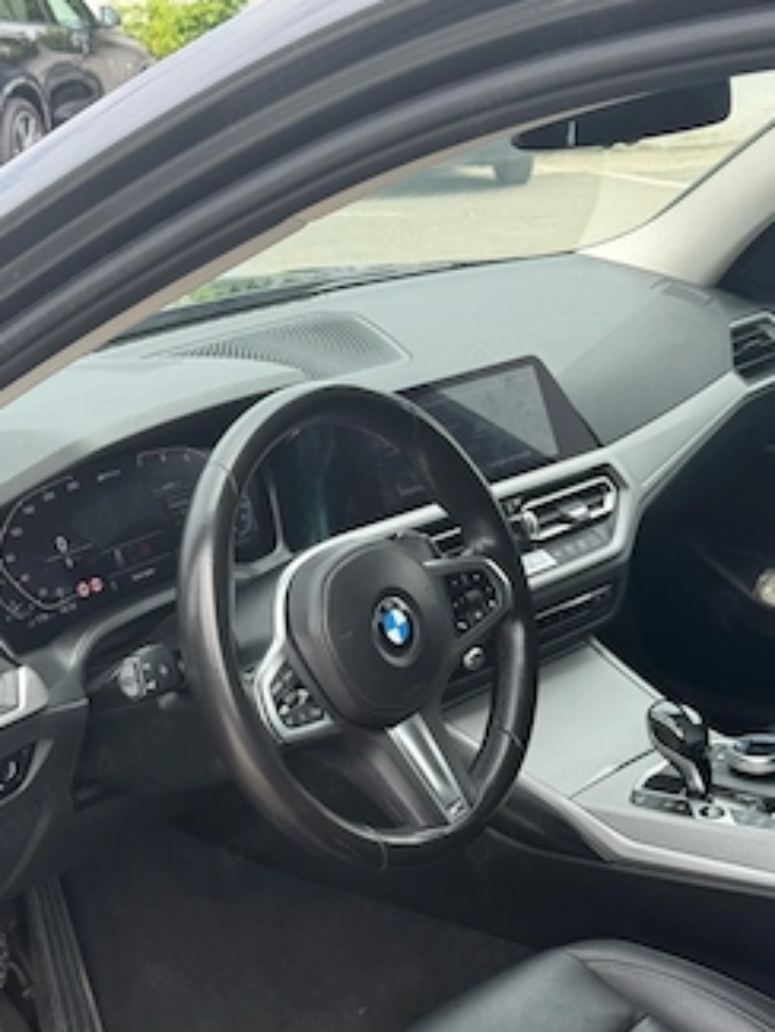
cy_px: 581
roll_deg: +0.7
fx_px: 1760
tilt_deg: -14.7
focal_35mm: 59
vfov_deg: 32.6
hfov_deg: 24.8
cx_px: 381
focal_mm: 6.76
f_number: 1.78
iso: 64
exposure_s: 1/846
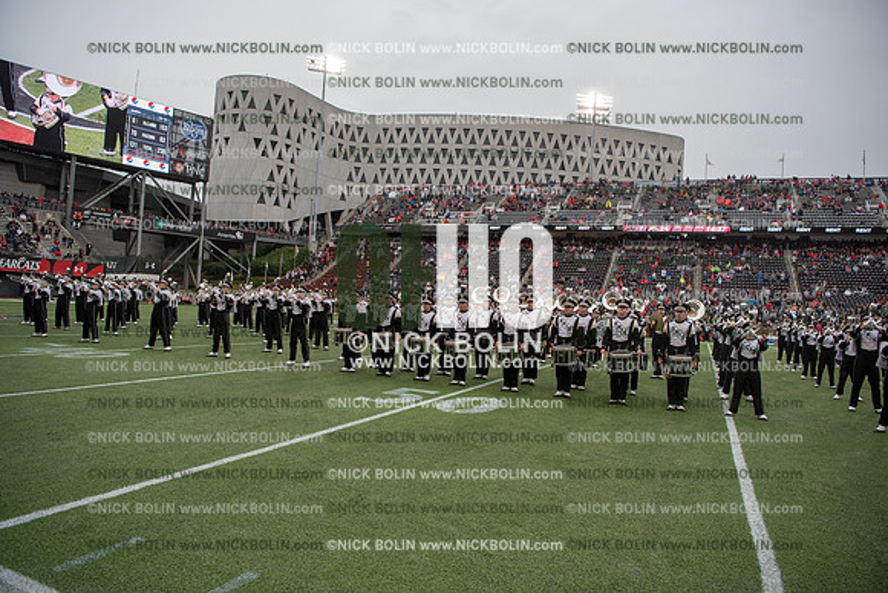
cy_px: 296
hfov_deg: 73.7
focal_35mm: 24
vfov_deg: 53.2
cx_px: 444
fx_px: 592
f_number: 3.5
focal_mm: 24
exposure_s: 1/800
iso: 250
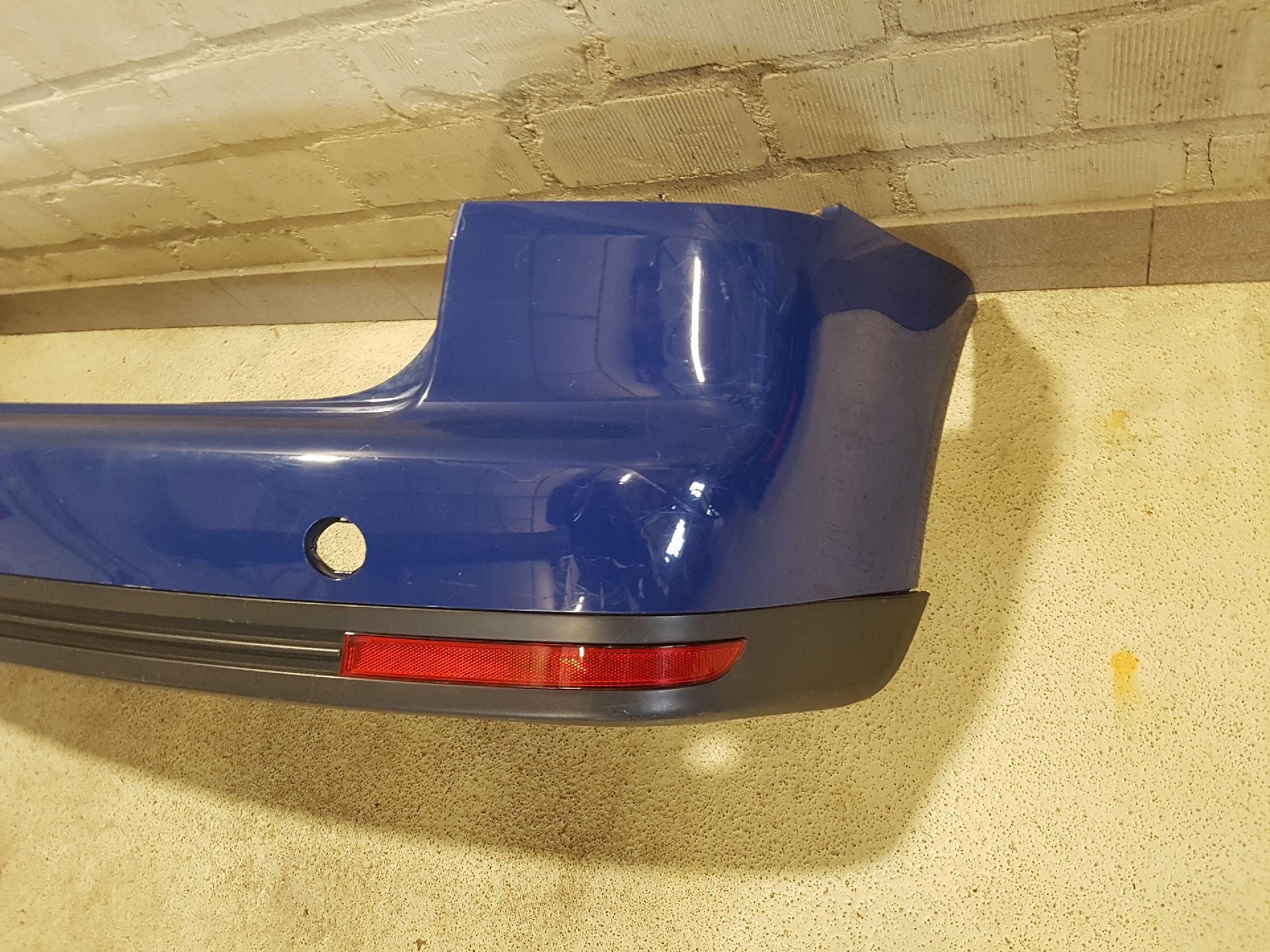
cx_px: 635
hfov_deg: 67.3
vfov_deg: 53.1
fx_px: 954
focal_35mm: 26
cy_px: 476
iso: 200
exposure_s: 1/14
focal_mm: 4.2
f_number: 1.7
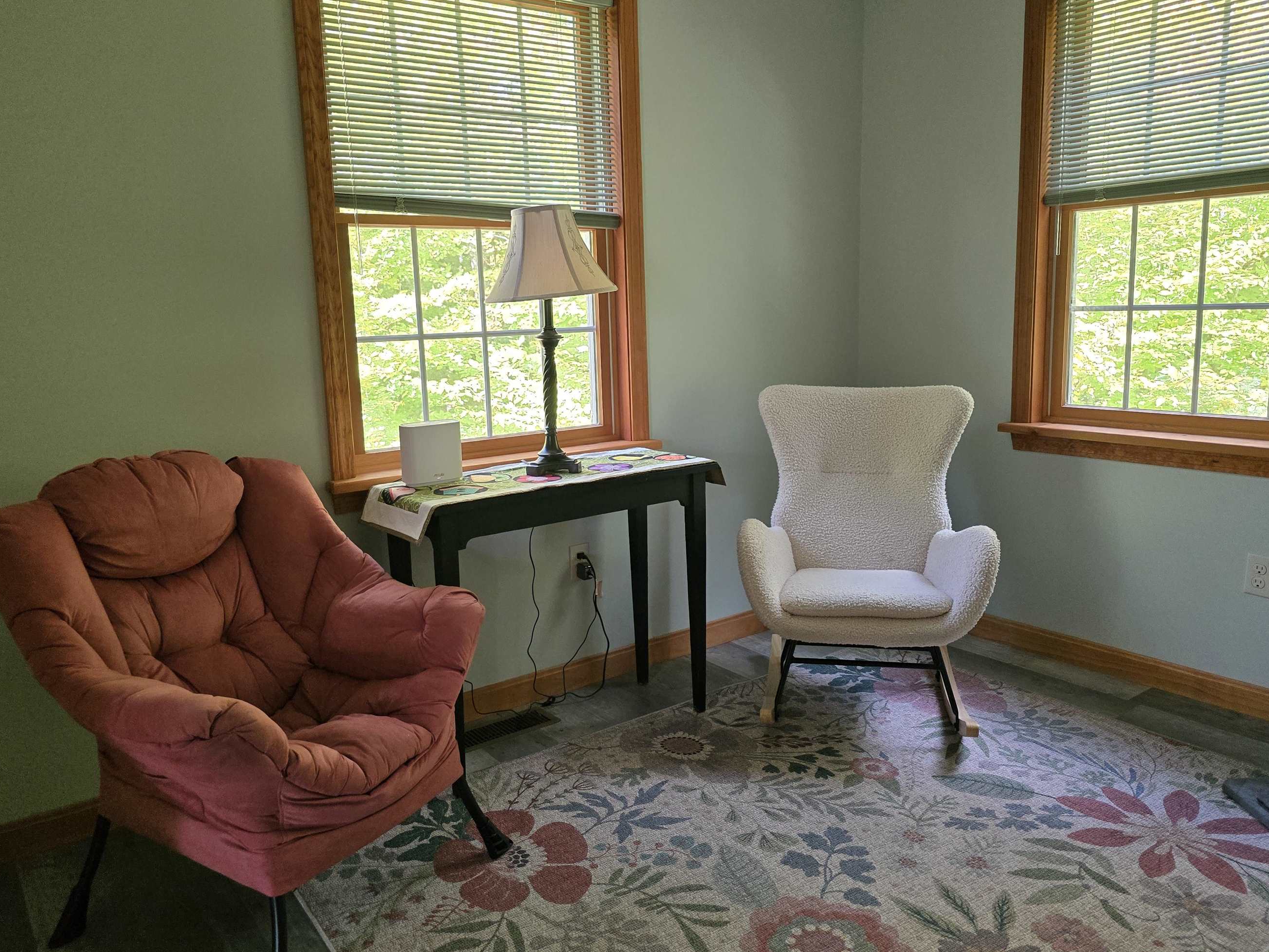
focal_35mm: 27
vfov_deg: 51.3
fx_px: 990
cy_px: 442
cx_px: 614
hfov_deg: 65.3
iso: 200
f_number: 1.7
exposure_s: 1/120
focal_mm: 6.3
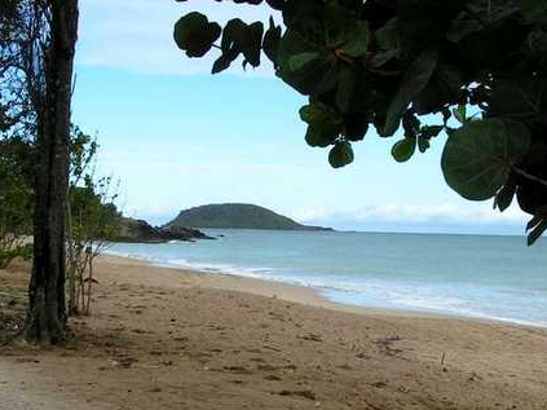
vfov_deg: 23.6
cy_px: 247
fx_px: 979
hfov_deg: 31.2
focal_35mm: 62
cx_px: 294
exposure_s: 1/500
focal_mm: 6.3
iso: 50
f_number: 5.6
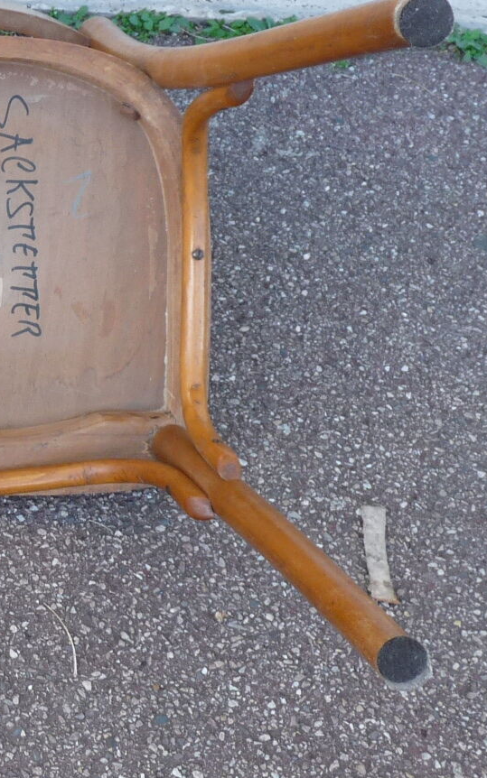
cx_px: -299
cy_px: 325
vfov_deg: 30.1
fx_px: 1444
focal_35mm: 68
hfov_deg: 16.9
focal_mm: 4.8
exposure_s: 1/80
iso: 100
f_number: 2.8
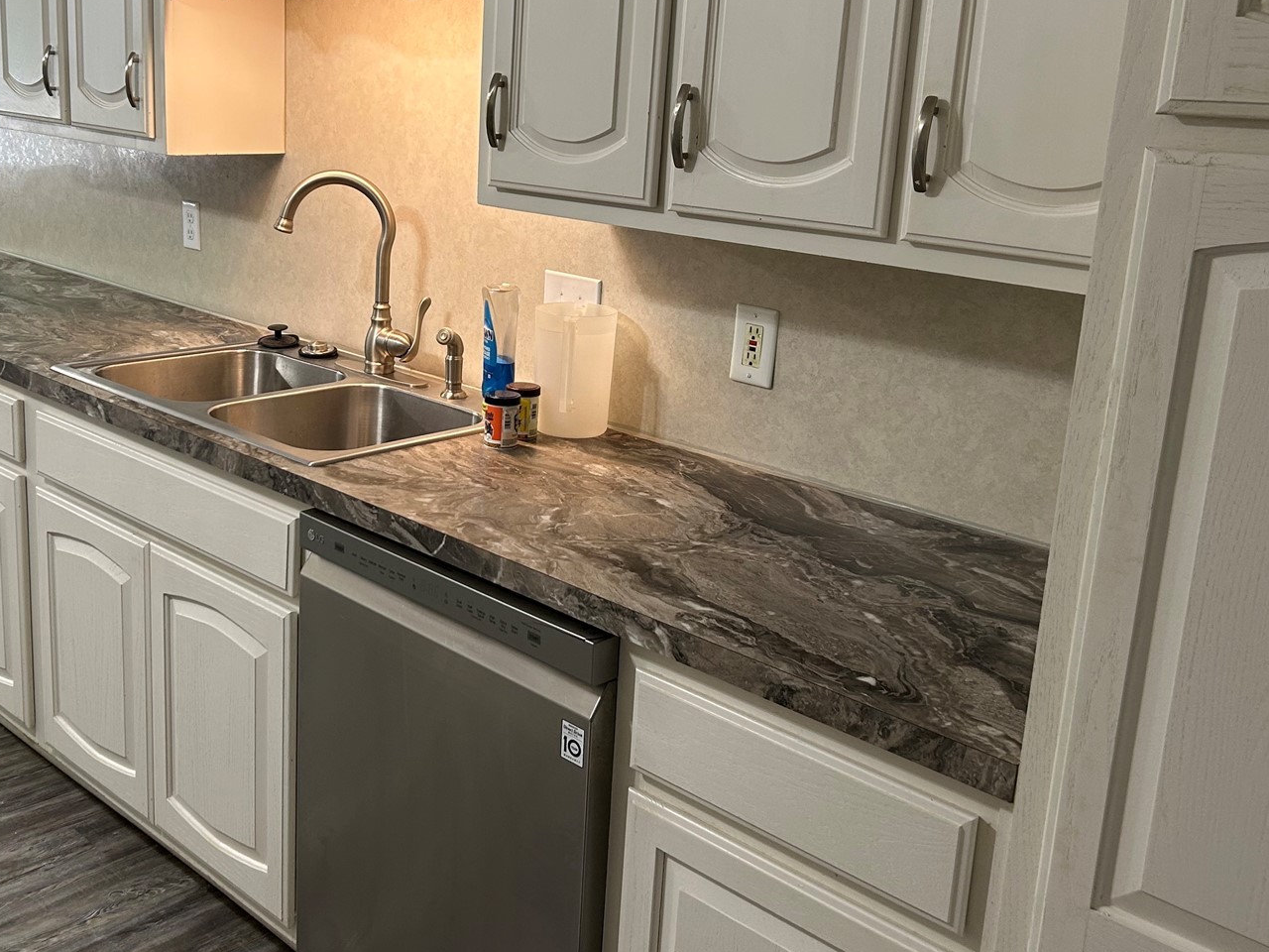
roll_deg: -1.6
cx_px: 485
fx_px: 1430
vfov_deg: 36.7
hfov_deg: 47.5
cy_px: 383
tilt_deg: -13.6
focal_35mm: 39
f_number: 1.5
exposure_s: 1/60
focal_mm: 5.7
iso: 80
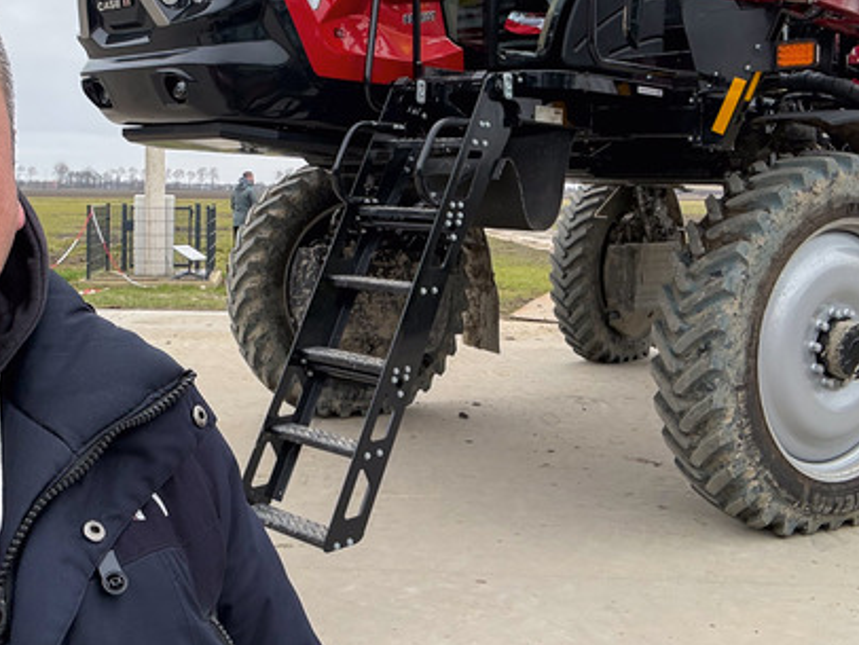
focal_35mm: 39
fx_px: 968
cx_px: 325
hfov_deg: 47.4
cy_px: 168
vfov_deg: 36.1
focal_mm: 2.69
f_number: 1.9
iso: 40
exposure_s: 1/150
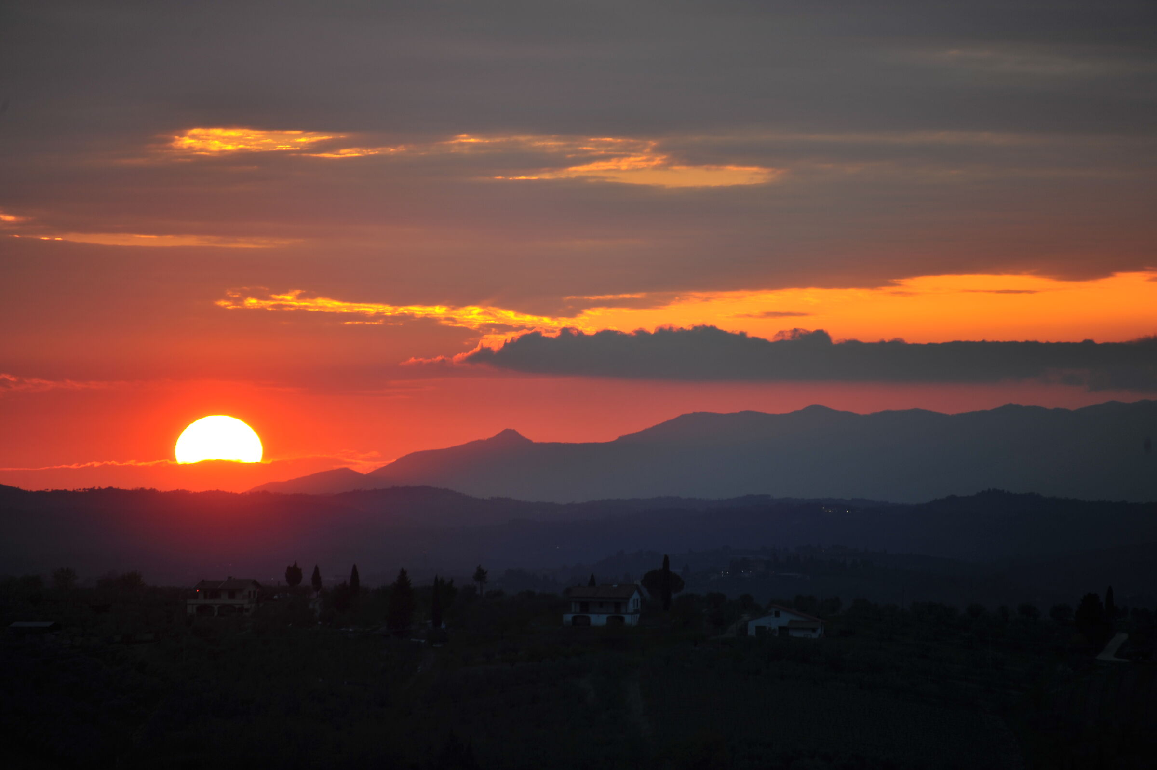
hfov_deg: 6.9
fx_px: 9635
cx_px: 578
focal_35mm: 300
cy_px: 385
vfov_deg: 4.6
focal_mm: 300
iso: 200
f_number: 5.6
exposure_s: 1/30
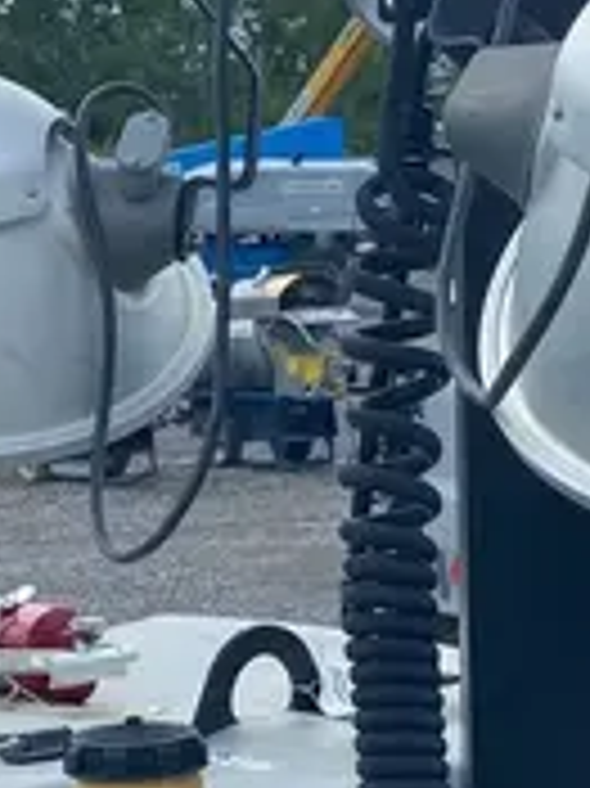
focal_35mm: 109
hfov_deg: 13.6
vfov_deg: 17.4
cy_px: 867
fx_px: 2480
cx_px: 248
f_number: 1.8
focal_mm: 4.25
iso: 32
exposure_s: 1/1412
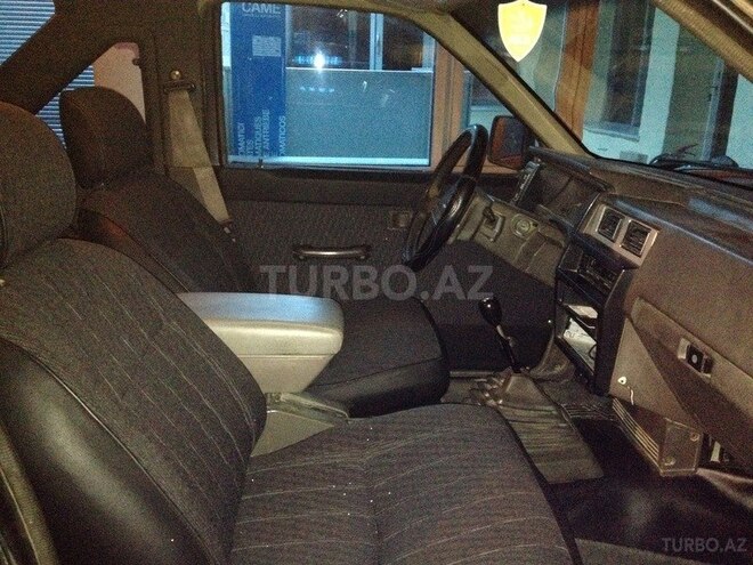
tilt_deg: -17.7
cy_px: 282
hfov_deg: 52.6
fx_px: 761
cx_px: 376
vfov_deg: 40.7
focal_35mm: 35
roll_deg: -1.3
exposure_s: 1/16
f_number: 2.4
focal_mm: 4.28
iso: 800
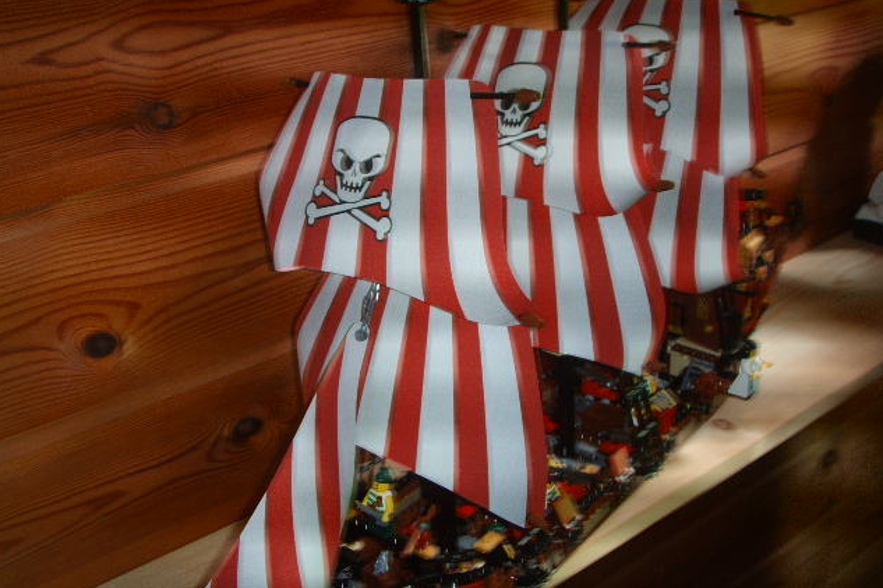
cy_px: 307
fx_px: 1006
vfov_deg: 32.6
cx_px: 442
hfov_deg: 47.4
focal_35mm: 41
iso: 100
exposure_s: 1/45
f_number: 3.5
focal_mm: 6.6
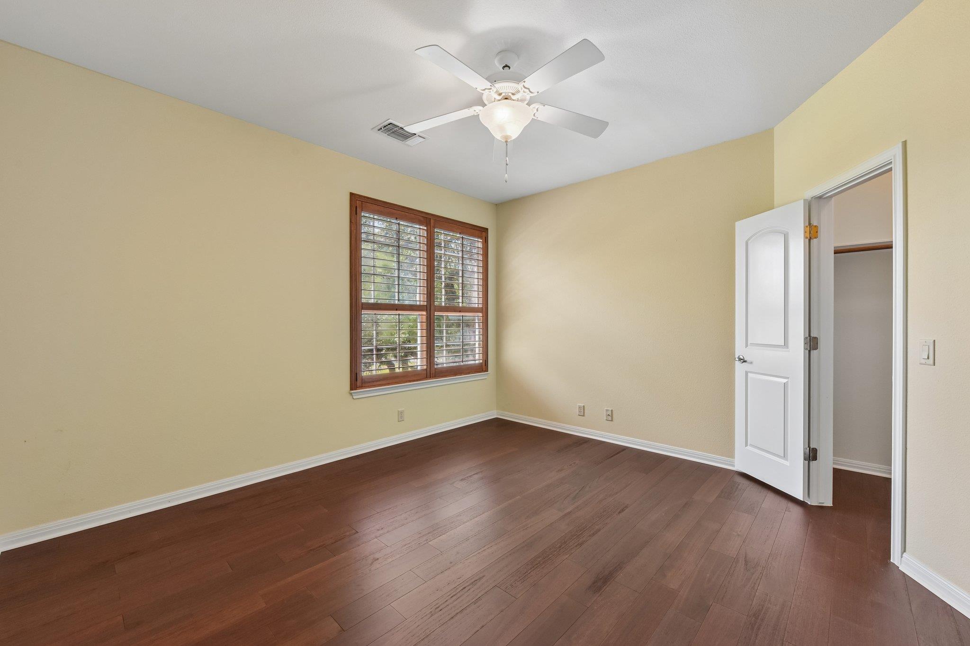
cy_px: 323
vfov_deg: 81.2
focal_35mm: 14
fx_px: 377
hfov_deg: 104.3
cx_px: 485
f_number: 8
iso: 320
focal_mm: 14
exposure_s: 1/15
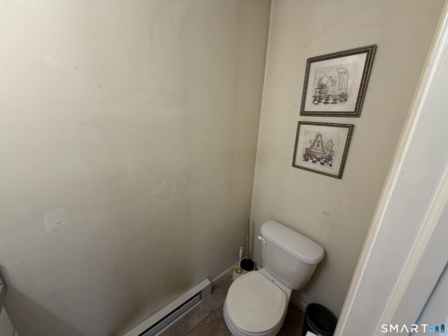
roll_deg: -2.3
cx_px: 224
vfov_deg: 85.7
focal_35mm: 14
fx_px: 181
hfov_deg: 102.1
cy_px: 168
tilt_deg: -18.0
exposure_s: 1/120
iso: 125
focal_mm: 2.22
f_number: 2.2
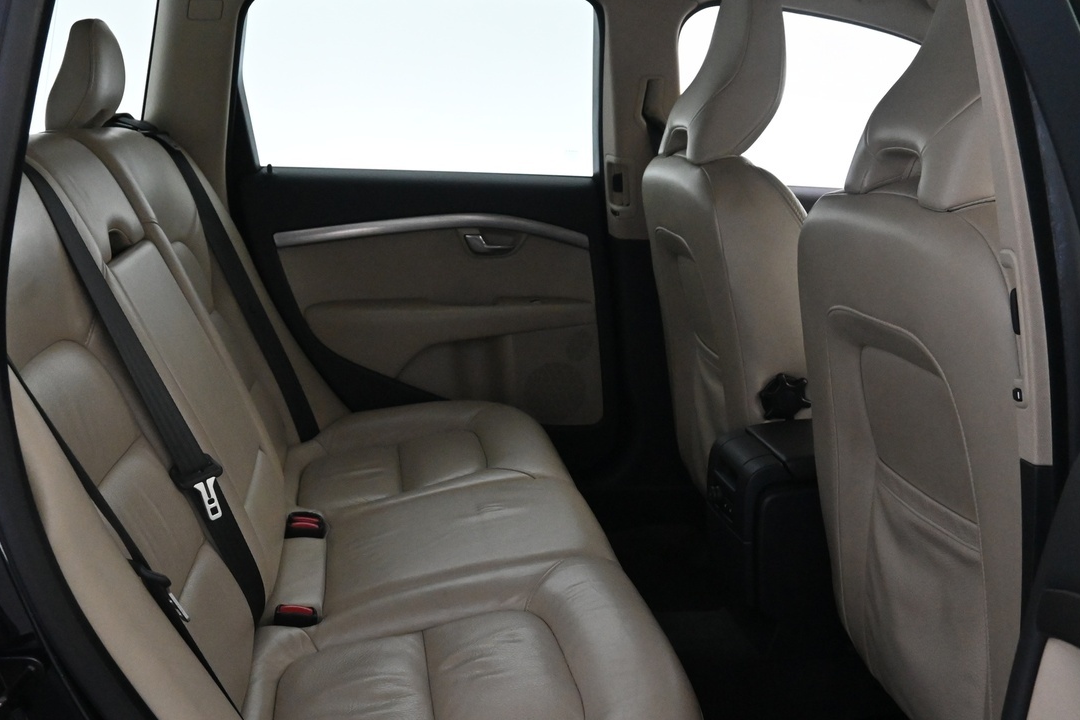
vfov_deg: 36.6
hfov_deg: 52.9
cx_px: 448
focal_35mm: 36
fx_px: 1080
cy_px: 460
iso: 4000
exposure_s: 1/100
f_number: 5
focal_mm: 16
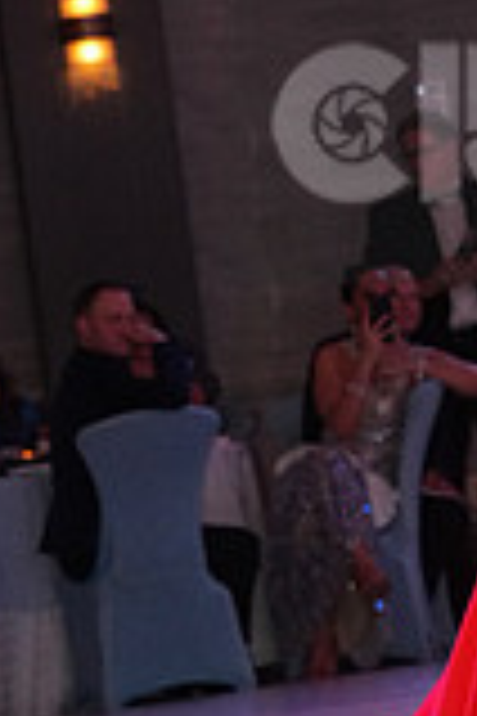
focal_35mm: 256
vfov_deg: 8.0
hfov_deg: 5.3
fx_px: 5088
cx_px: 848
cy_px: 135
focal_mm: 70
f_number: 6.3
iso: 2500
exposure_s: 1/250
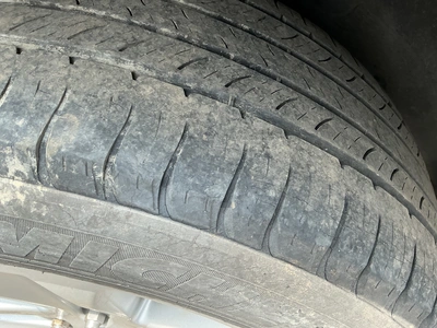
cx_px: 218
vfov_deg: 49.7
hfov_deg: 63.4
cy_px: 164
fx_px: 353
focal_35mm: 28
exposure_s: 1/249
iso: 25
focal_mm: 3
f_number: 1.8
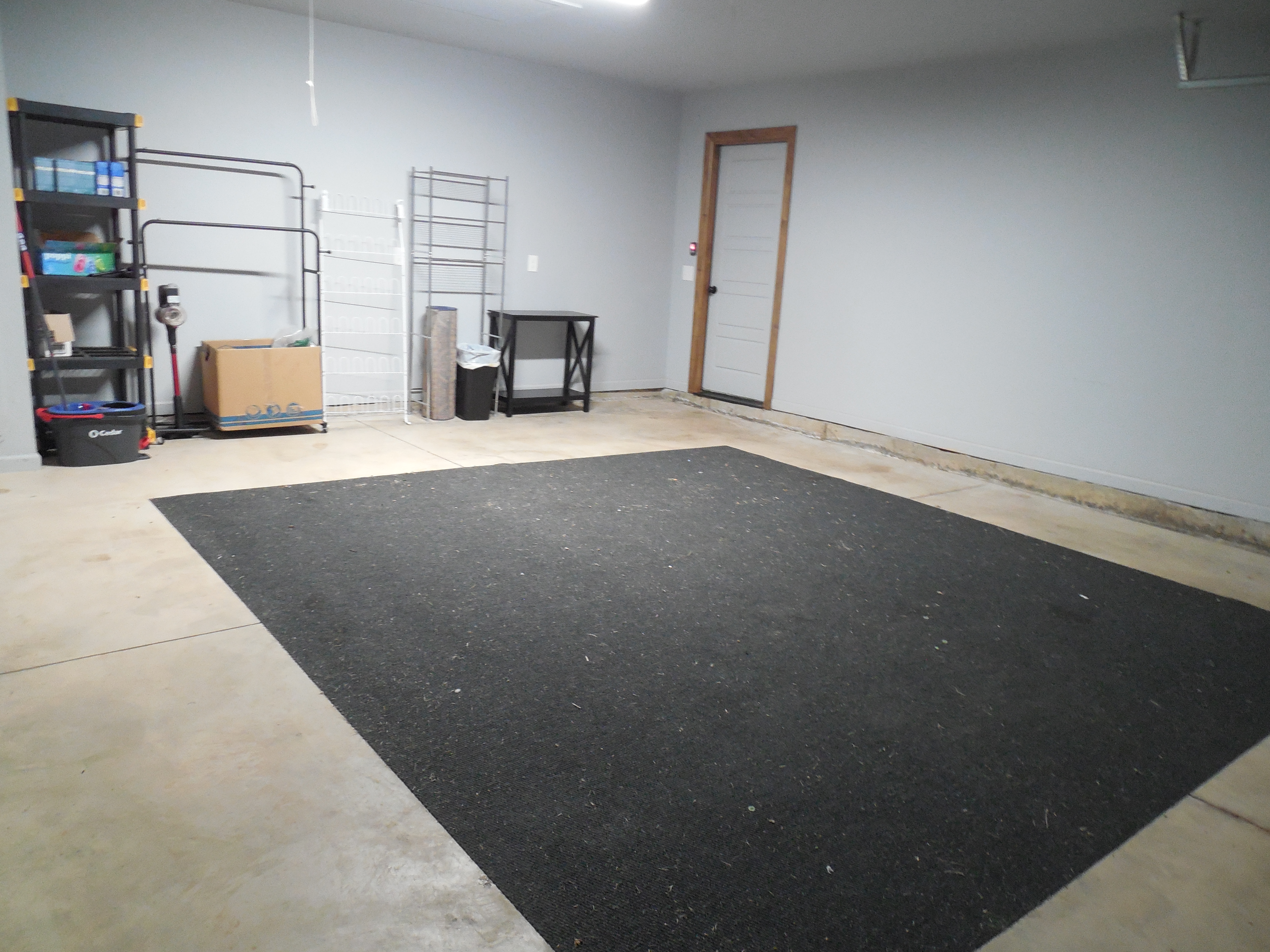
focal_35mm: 25
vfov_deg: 54.9
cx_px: 635
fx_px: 917
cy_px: 476
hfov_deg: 69.4
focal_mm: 4.5
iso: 560
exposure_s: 1/8
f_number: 3.3
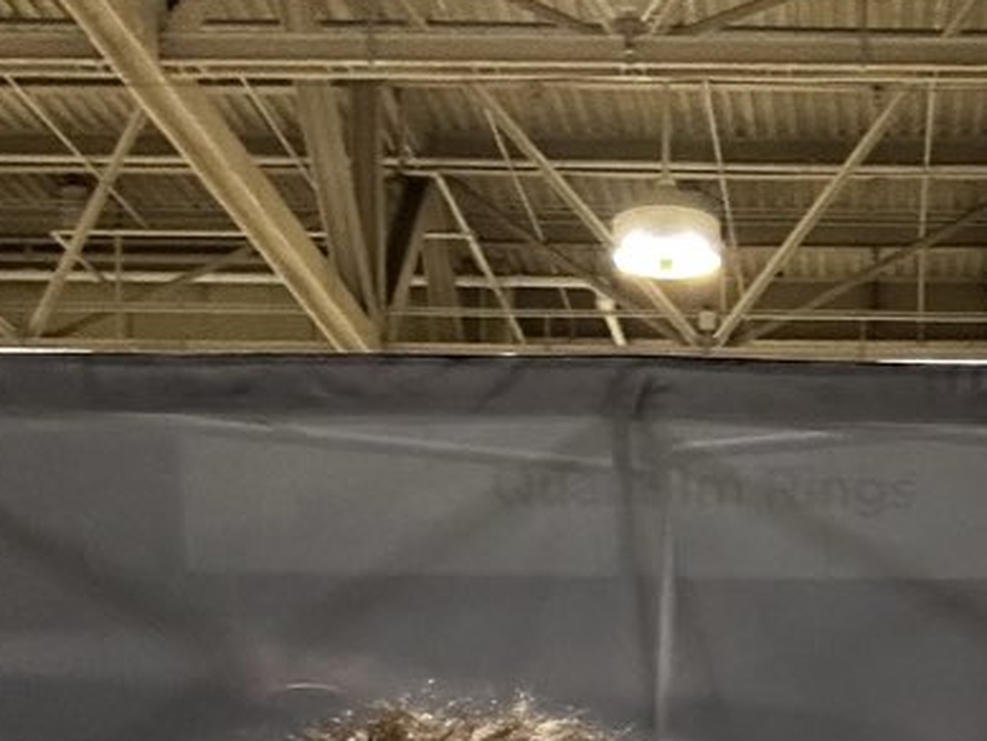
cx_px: 875
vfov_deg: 18.4
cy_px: 1109
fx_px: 2025
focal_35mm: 71
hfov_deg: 26.5
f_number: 1.9
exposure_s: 1/60
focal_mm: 2.69
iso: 160
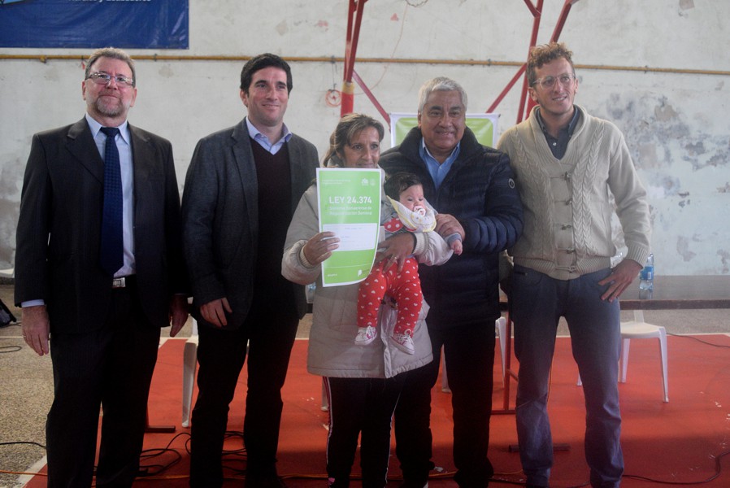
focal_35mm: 33
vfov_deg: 40.0
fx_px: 670
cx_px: 365
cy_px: 244
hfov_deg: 57.2
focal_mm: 22
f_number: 4.5
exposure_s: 1/100
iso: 3200
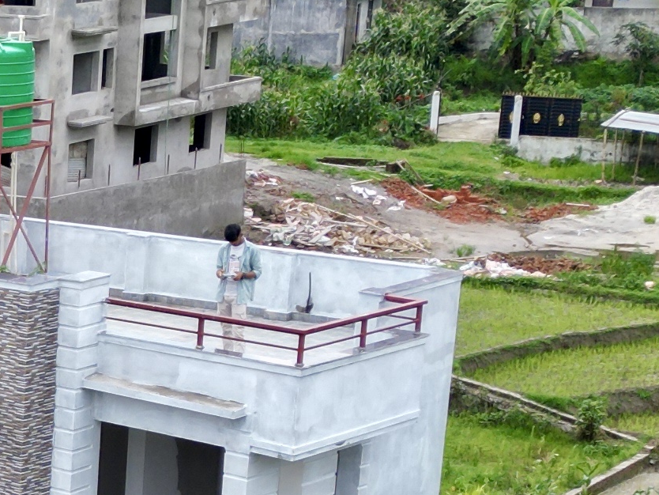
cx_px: -248
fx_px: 2209
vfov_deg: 12.5
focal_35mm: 116
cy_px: 600
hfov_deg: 15.9
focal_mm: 6.72
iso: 120
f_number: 1.7
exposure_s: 1/800
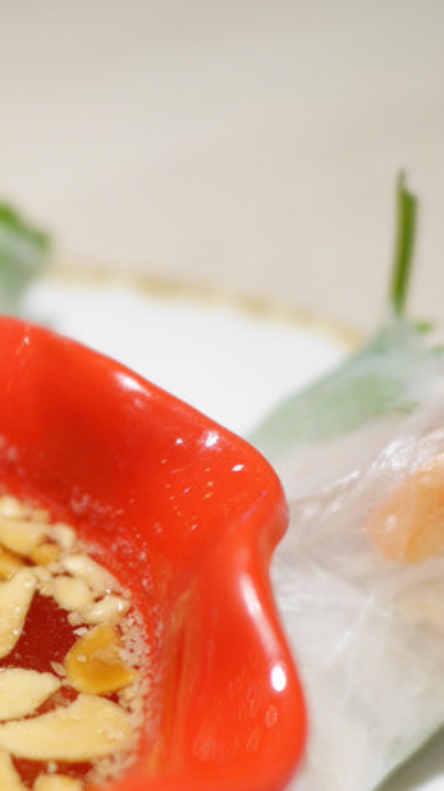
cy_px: 541
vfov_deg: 29.9
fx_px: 1466
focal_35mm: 70
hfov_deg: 16.4
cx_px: -113
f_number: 1.8
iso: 200
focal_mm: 15
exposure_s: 1/125
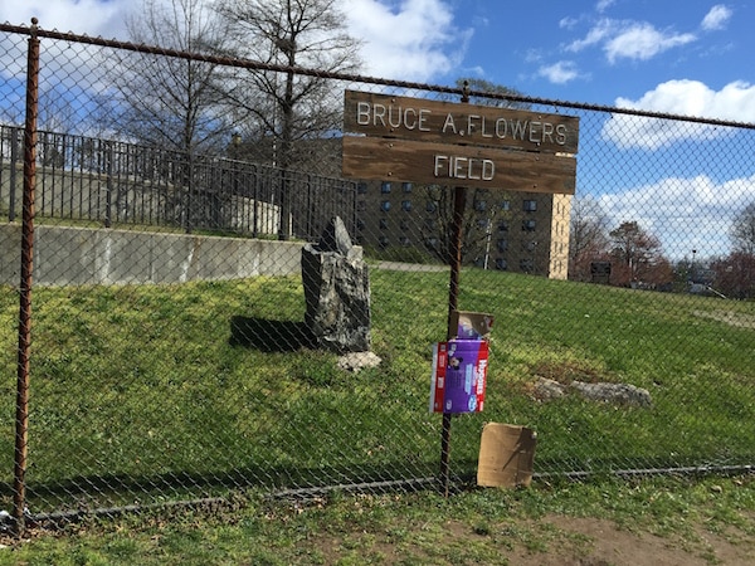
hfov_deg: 61.7
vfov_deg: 48.2
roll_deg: -3.0
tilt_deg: -1.6
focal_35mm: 29
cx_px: 378
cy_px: 283
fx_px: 633
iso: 32
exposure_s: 1/1883
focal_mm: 4.15
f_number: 2.2
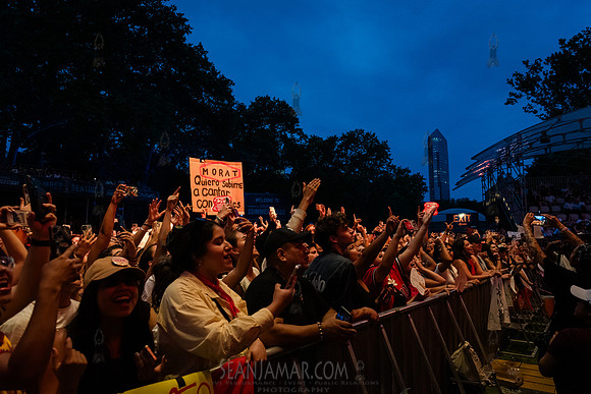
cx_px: 296
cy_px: 197
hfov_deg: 69.4
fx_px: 427
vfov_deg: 49.6
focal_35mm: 26
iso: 6400
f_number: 4
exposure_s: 1/400
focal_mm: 26
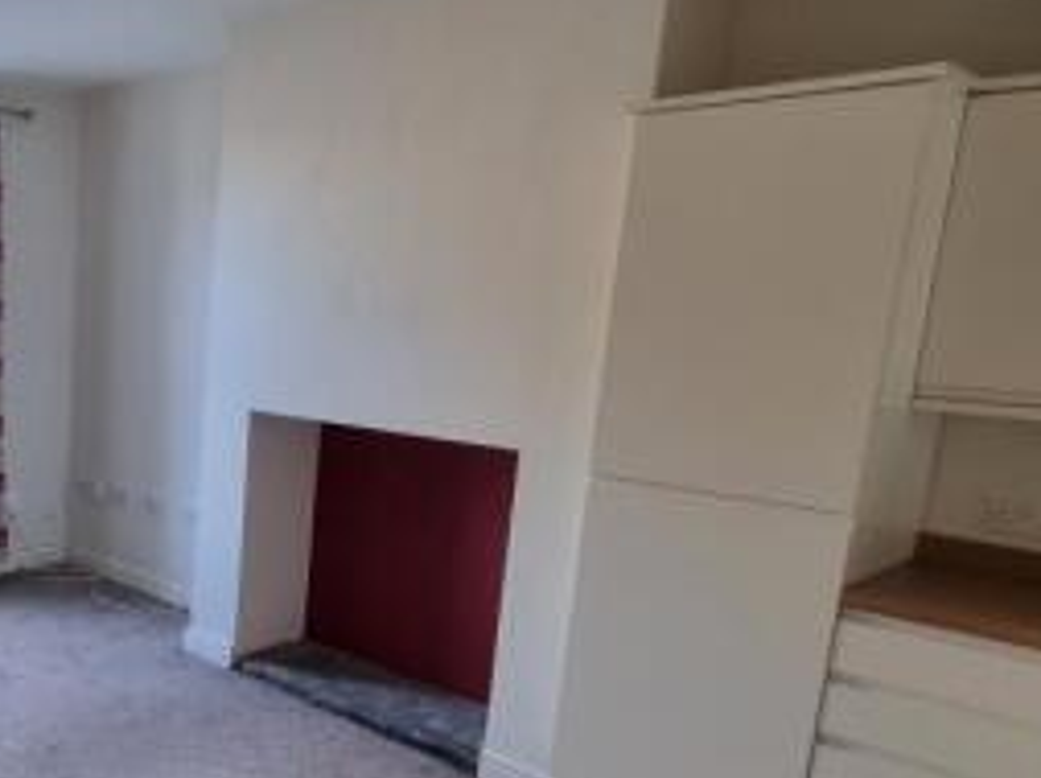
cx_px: -27
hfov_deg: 48.1
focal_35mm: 30
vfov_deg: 46.5
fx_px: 901
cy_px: 459
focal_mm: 2.2
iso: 125
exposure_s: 1/50
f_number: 2.2
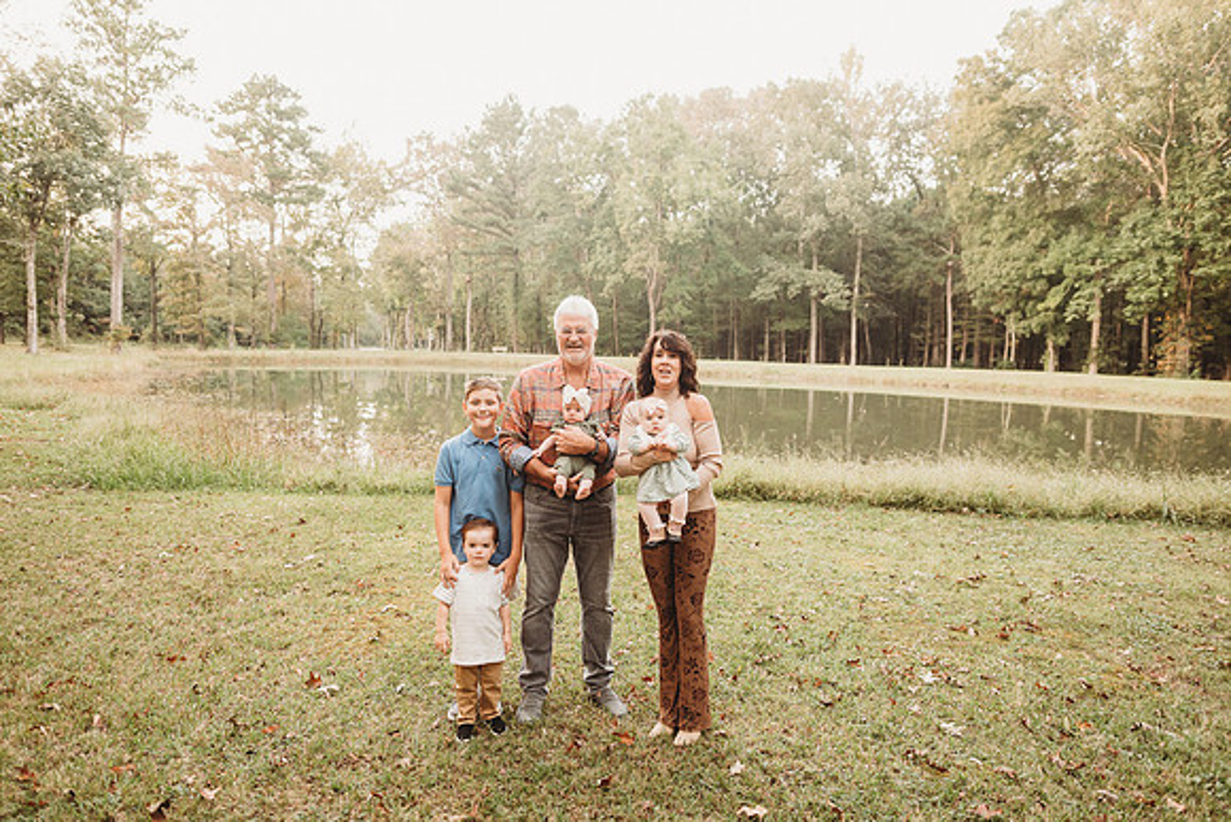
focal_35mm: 24
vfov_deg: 53.2
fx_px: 821
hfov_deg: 73.7
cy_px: 411
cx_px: 616
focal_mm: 24
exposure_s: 1/125
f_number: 2.5
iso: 800
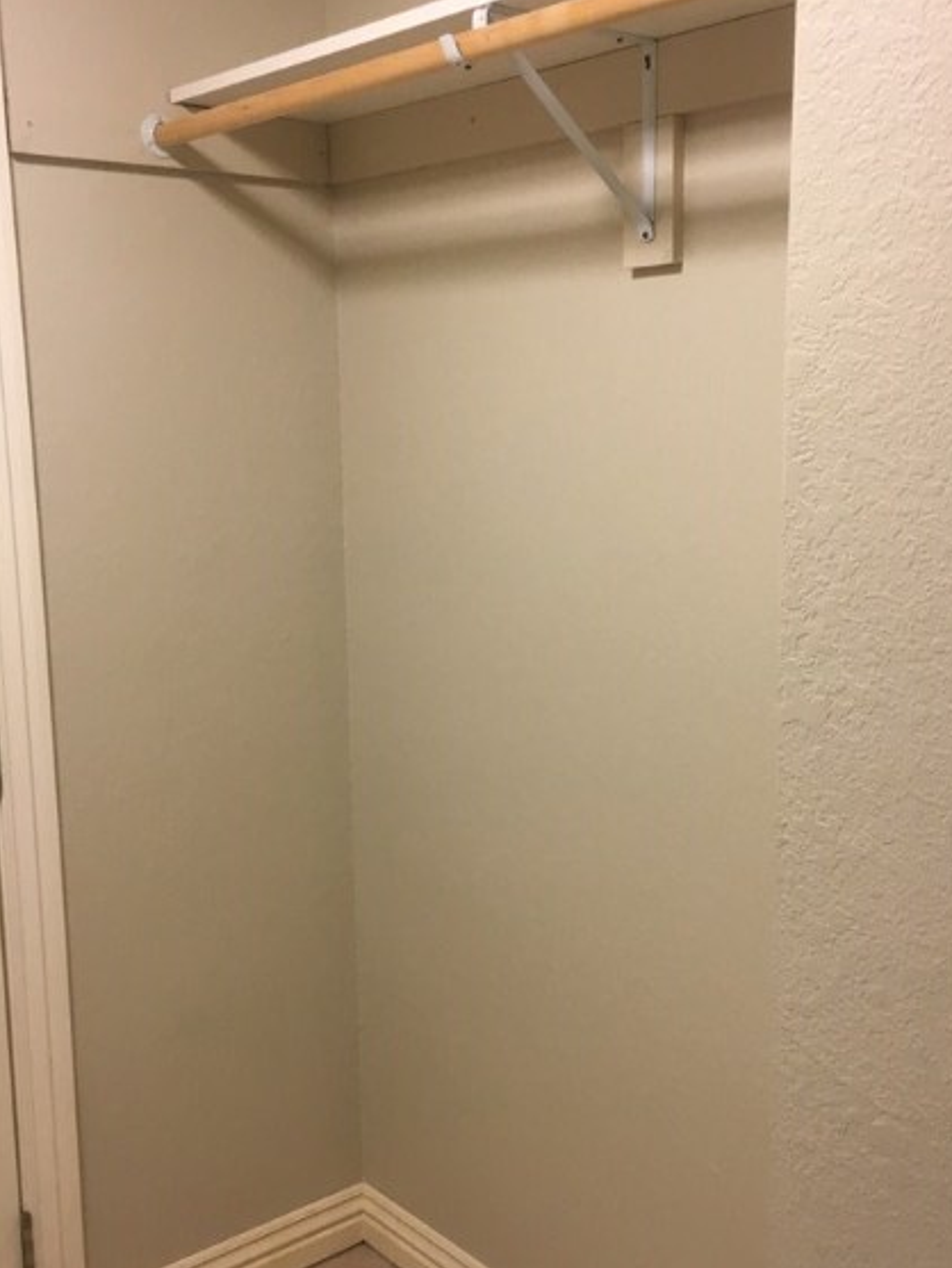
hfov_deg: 36.0
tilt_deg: -10.1
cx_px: 508
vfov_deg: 46.8
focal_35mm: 40
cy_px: 667
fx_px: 1466
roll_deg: +0.7
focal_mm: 4.15
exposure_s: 1/30
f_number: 2.2
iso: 50
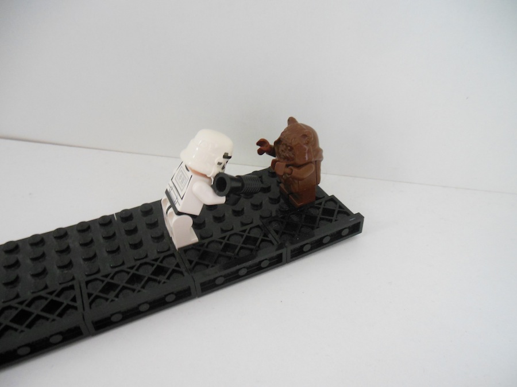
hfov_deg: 69.4
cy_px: 194
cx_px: 258
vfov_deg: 54.9
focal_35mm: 25
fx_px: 373
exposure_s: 1/8
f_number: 3.2
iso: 640
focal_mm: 4.5
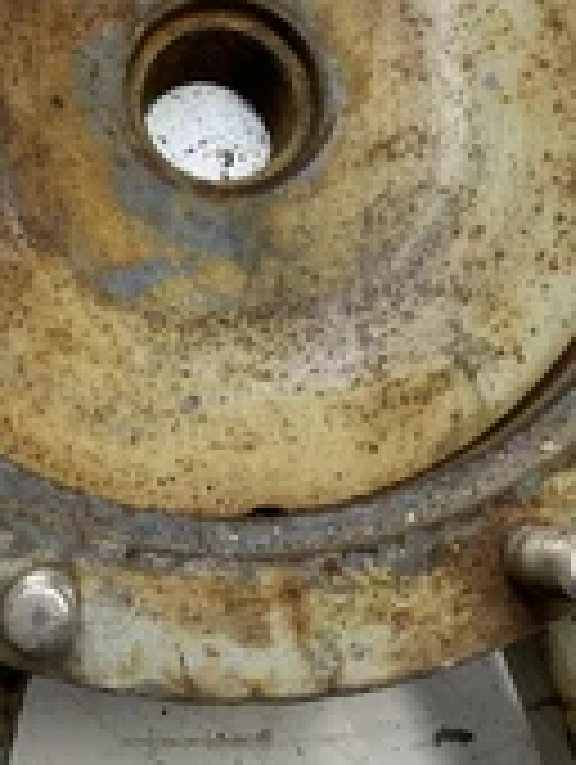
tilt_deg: -72.1
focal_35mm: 61
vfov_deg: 30.5
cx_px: 243
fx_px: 1350
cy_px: 104
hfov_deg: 24.1
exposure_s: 1/121
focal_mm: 4.25
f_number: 1.8
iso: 40
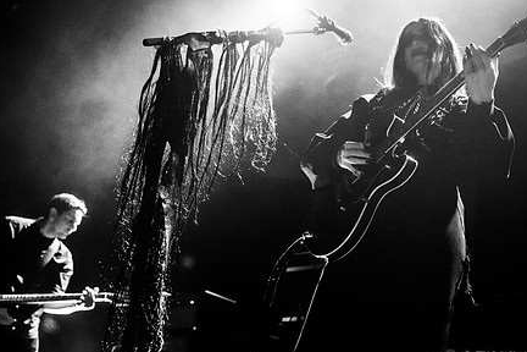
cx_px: 223
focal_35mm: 47
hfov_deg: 41.8
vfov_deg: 28.6
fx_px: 688
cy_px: 157
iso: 6400
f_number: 2.8
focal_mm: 35
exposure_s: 1/200
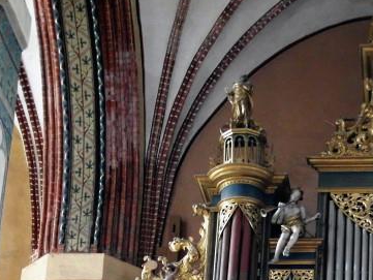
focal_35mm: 119
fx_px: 1283
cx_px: 423
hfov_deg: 16.0
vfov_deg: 12.1
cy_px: 366
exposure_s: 1/6
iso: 200
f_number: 2.1
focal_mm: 9.1
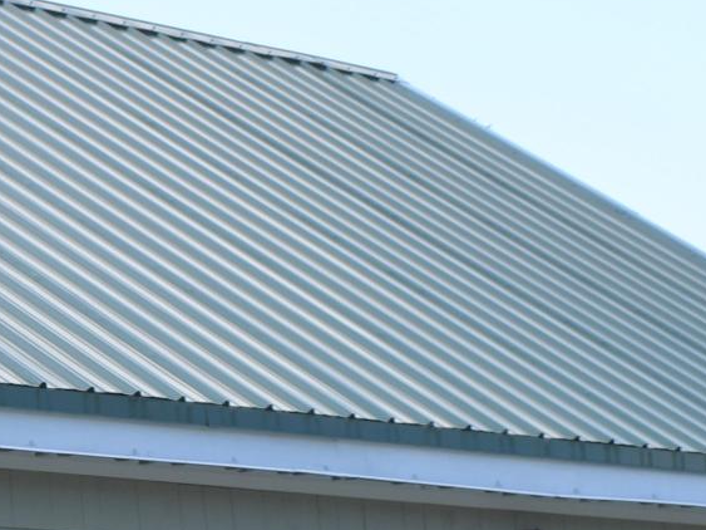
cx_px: -498
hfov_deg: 11.0
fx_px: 3446
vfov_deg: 8.7
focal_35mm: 169
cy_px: 514
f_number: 9
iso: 100
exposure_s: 1/200
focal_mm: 22
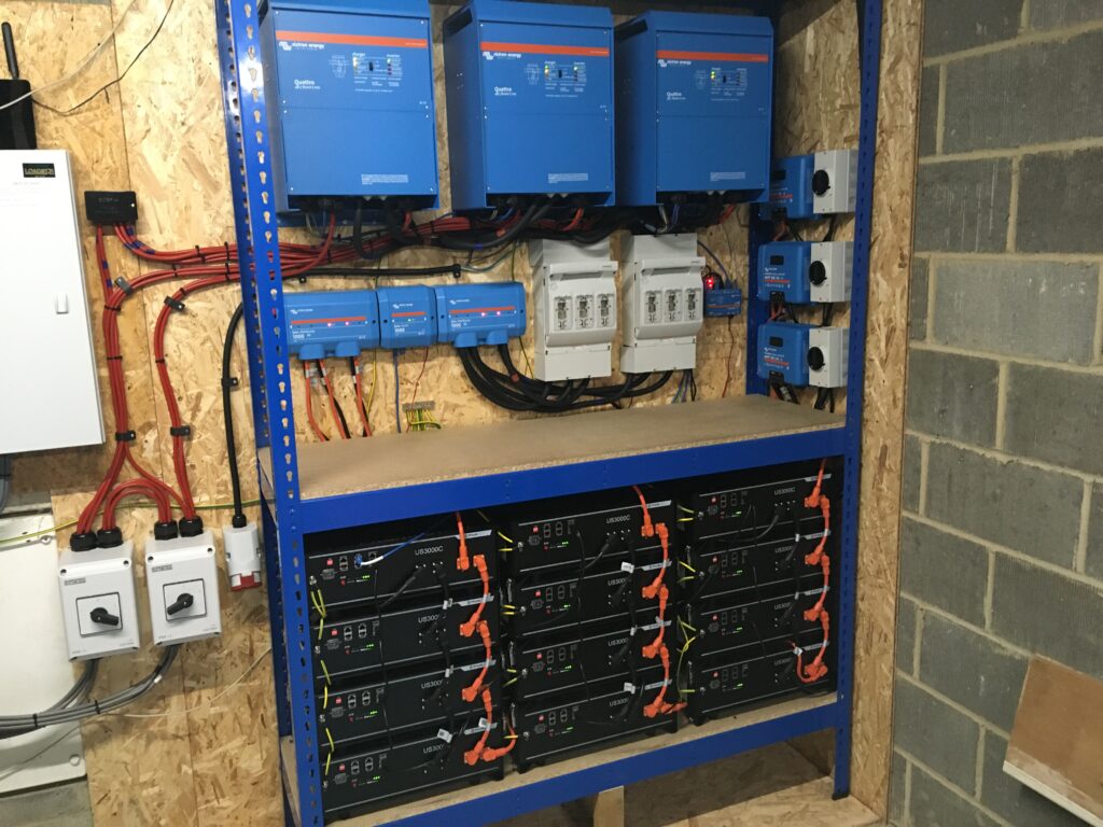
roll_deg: +1.2
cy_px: 414
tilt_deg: -11.2
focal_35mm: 29
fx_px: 924
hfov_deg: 61.7
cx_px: 552
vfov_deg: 48.2
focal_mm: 4.15
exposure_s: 1/17
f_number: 2.2
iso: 250
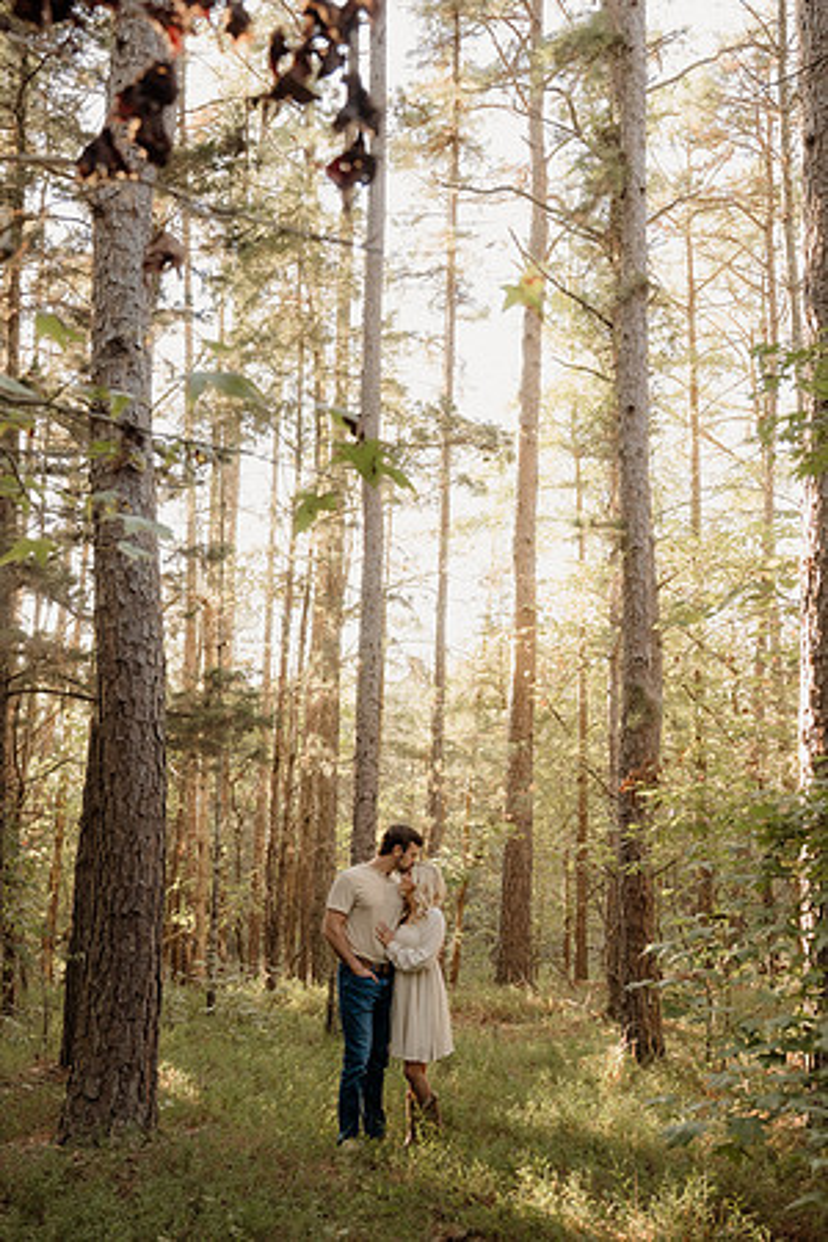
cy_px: 621
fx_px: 1242
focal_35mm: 36
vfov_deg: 53.1
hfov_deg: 36.9
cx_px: 414
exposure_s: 1/125
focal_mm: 24
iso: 500
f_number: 2.8
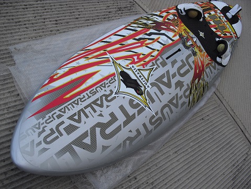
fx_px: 261
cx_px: 126
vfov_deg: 39.7
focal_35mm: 36
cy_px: 94
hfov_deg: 51.4
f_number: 3.1
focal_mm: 6.3
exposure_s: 1/250
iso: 100
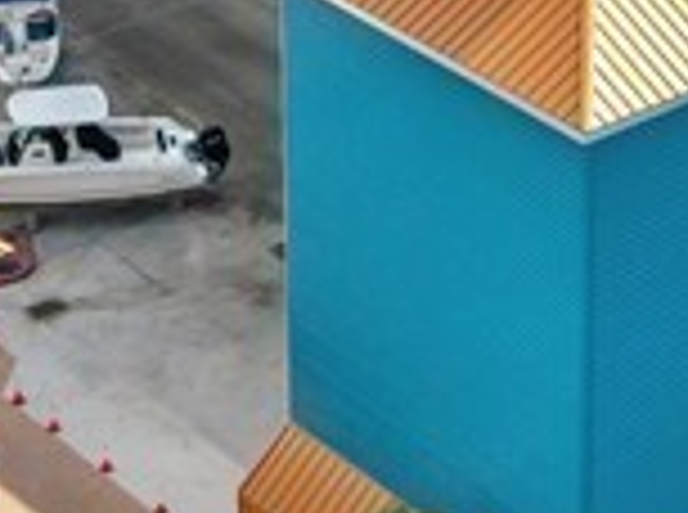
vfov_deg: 8.8
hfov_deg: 12.3
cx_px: 513
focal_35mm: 161
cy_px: -439
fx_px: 3192
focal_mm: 8.67
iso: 100
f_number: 1.8
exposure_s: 1/640
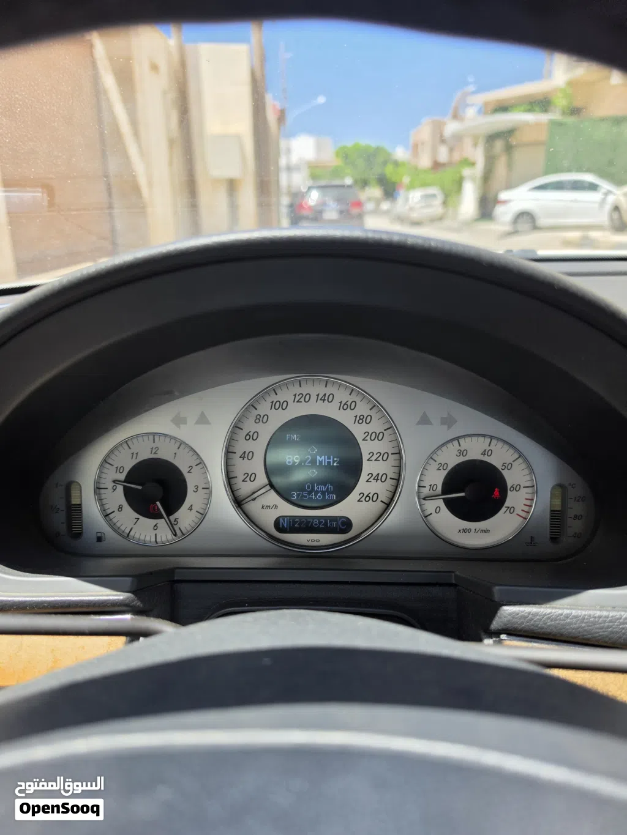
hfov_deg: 58.9
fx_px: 555
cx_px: 314
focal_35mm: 23
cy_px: 418
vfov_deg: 73.9
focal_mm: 6.5
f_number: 1.4
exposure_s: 1/2333
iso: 64
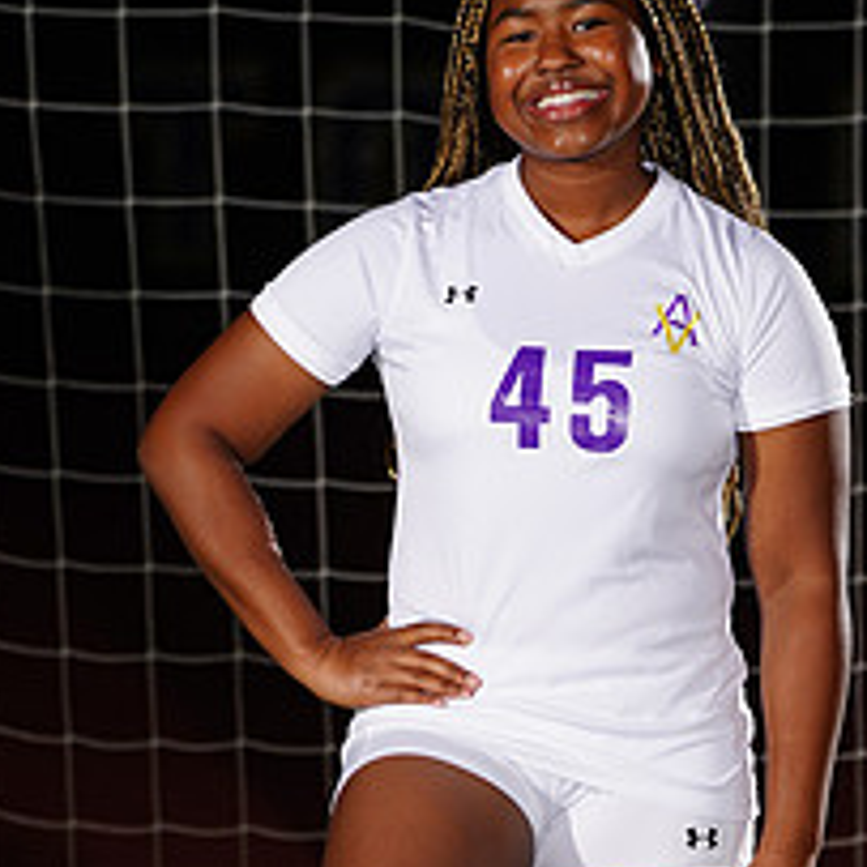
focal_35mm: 471
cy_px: 970
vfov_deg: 3.7
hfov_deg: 3.7
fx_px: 13347
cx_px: 459
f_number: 5.6
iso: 200
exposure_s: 1/200
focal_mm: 194
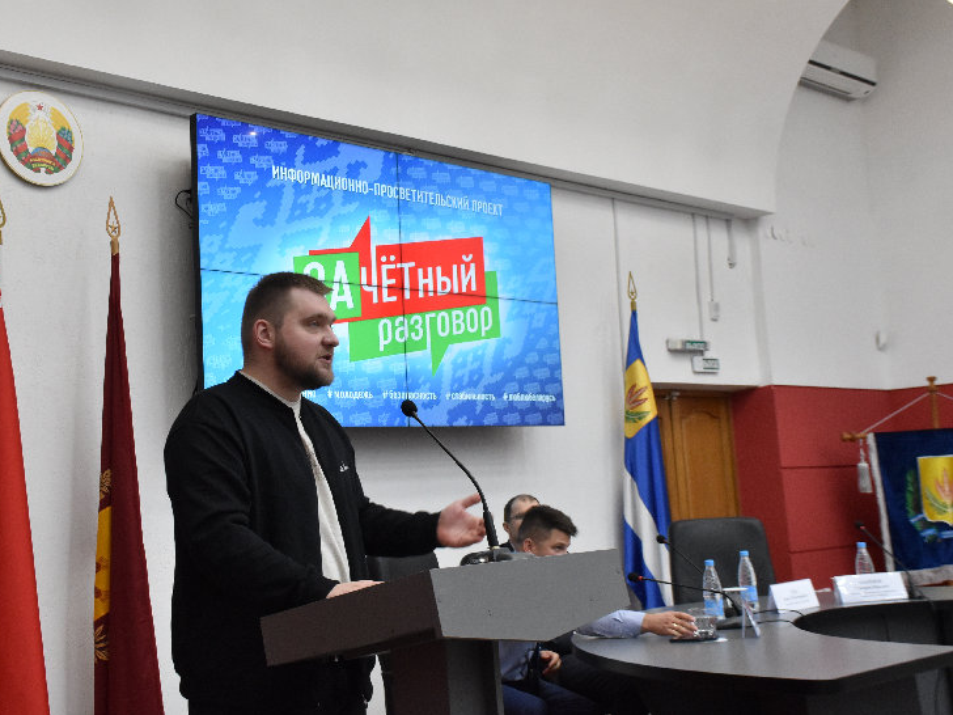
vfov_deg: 29.7
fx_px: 1349
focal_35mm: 49
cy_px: 359
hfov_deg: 38.8
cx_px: 415
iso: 1600
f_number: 7.1
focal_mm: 30
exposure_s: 1/125
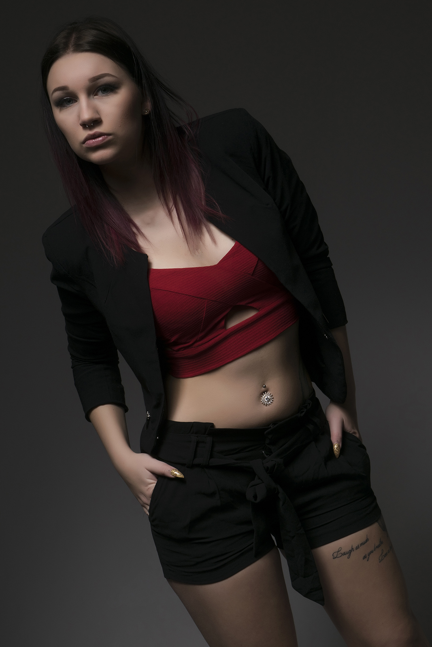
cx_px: 216
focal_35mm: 82
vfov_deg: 24.6
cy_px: 324
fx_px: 1485
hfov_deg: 16.6
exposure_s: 1/100
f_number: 16
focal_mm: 55
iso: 100
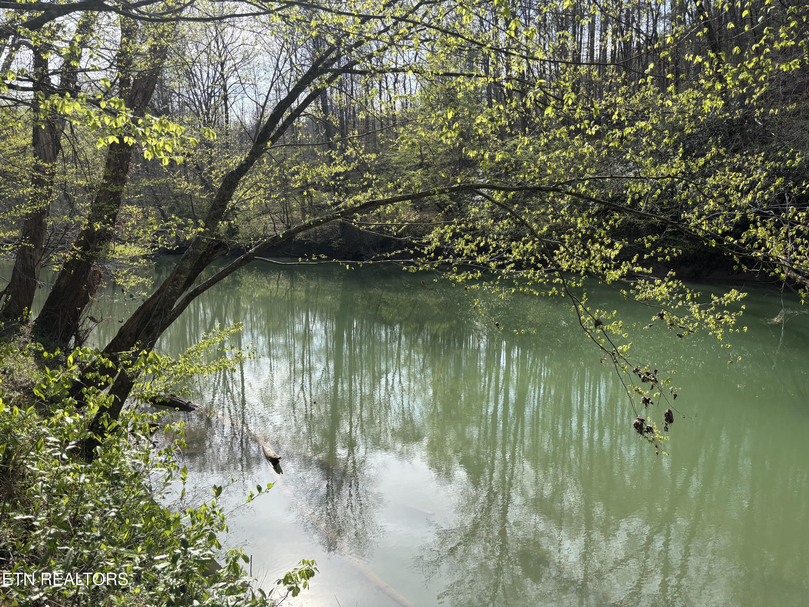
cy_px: 304
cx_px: 404
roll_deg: +0.8
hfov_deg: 67.3
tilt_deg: -8.2
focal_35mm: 26
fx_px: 608
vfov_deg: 53.1
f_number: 1.6
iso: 50
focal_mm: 5.96
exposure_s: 1/1543
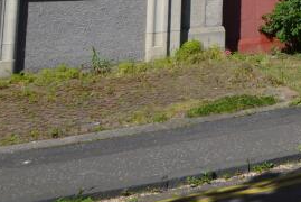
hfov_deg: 26.4
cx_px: 441
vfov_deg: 20.3
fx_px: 477
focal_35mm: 57
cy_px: -105
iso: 100
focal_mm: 10
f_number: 8
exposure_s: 1/250
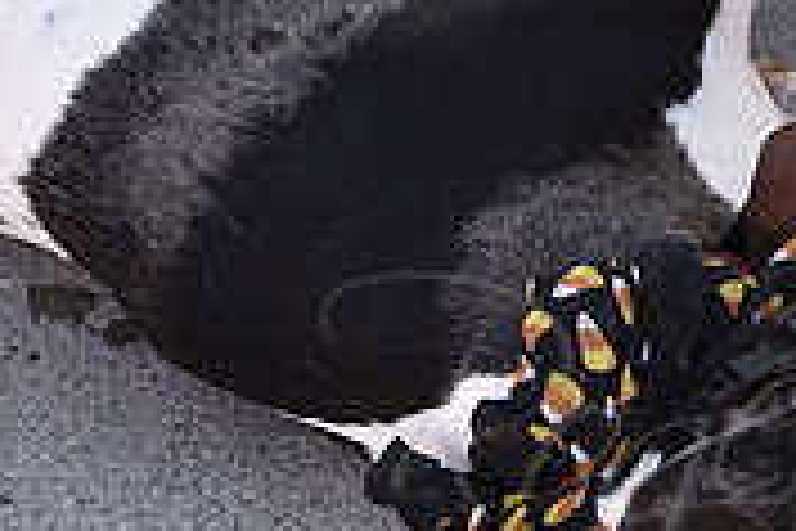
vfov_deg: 8.3
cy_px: 475
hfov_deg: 11.9
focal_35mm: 164
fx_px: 3626
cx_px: 1214
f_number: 8
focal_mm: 50
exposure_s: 1/250
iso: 800
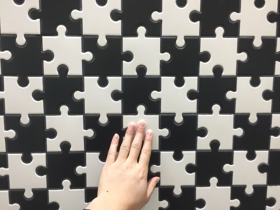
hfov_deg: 61.7
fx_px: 235
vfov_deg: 48.2
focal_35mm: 29
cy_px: 105
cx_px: 140
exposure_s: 1/33
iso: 64
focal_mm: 4.15
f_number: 2.2
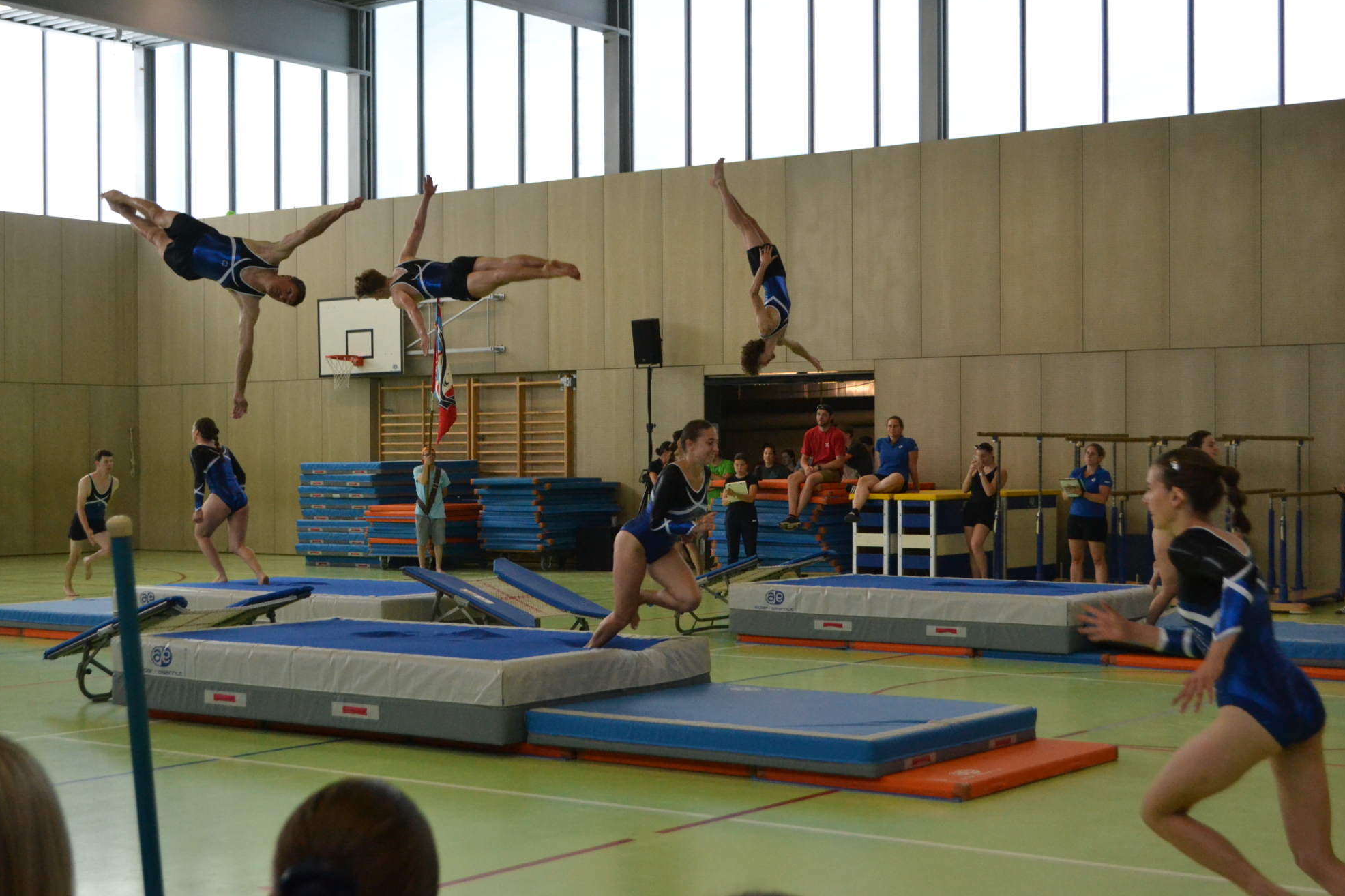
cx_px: 650
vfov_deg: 24.8
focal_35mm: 55
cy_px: 462
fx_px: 2036
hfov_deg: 36.5
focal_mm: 35
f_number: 5
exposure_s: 1/500
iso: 2200
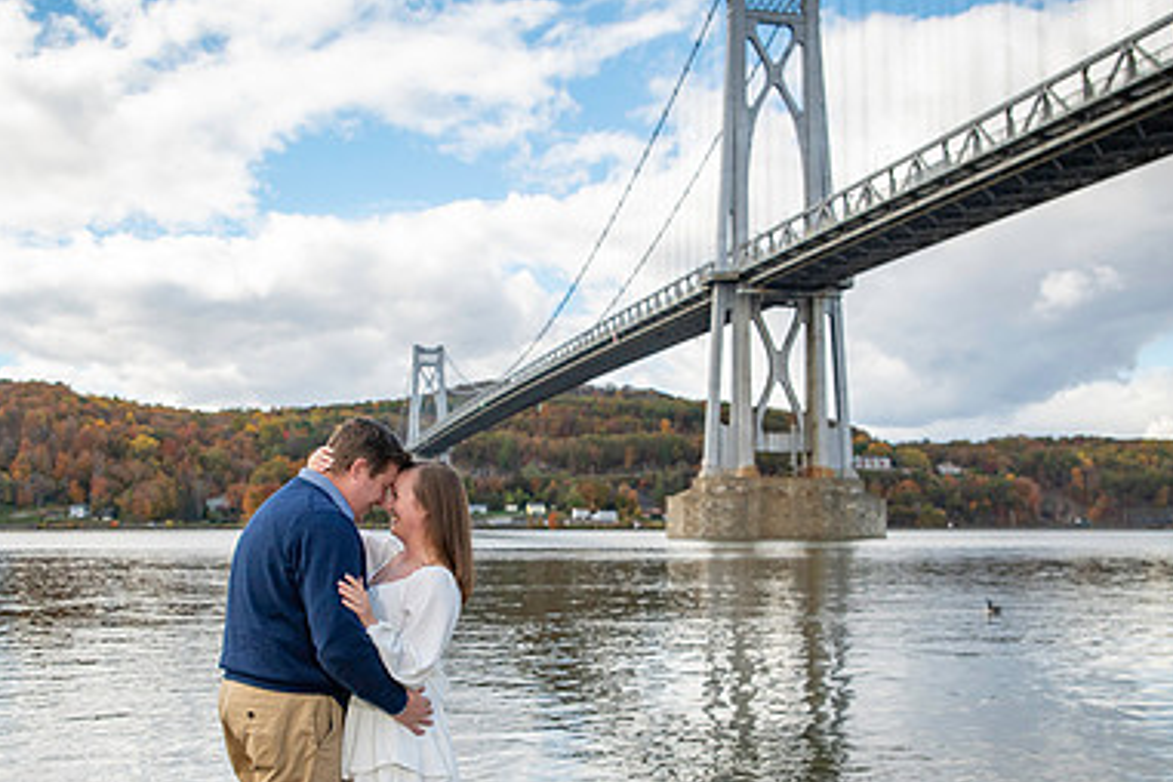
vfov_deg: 34.9
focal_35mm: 38
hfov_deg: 50.6
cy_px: 493
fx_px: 1238
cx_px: 508
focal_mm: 24
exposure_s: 1/8000
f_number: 3.2
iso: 1250
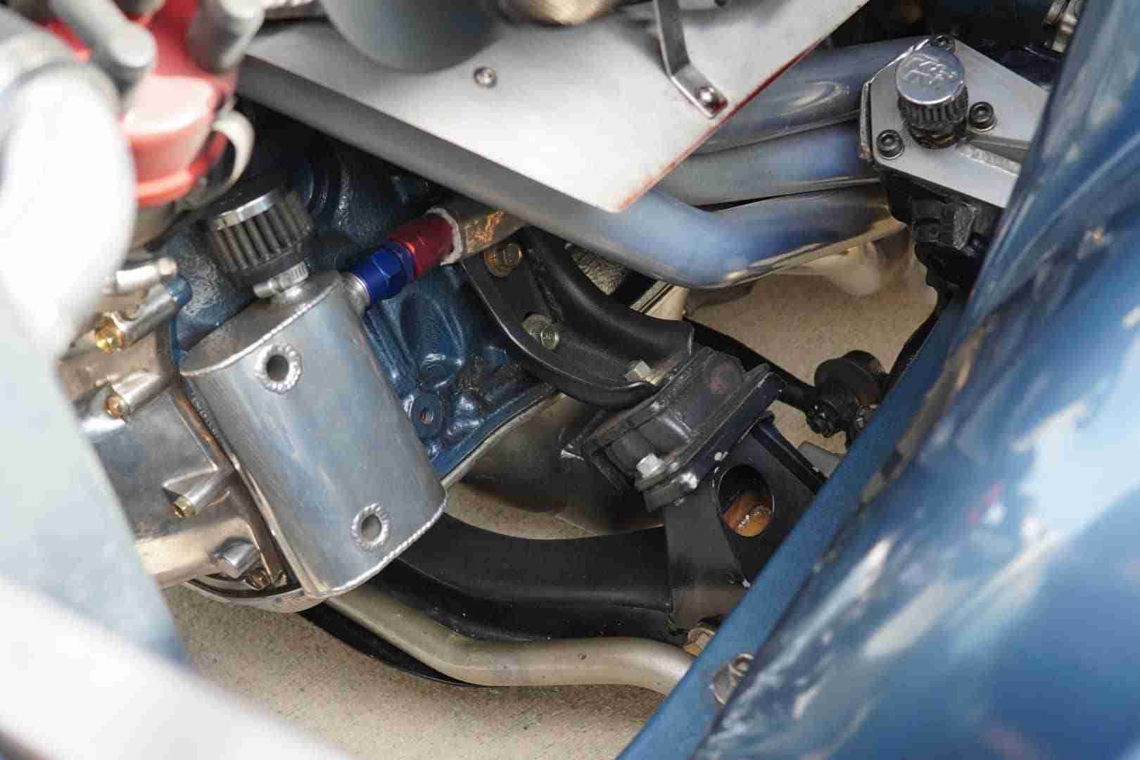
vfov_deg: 29.9
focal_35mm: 45
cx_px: 570
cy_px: 380
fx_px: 1425
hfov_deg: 43.6
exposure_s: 1/60
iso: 250
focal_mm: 30
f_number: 4
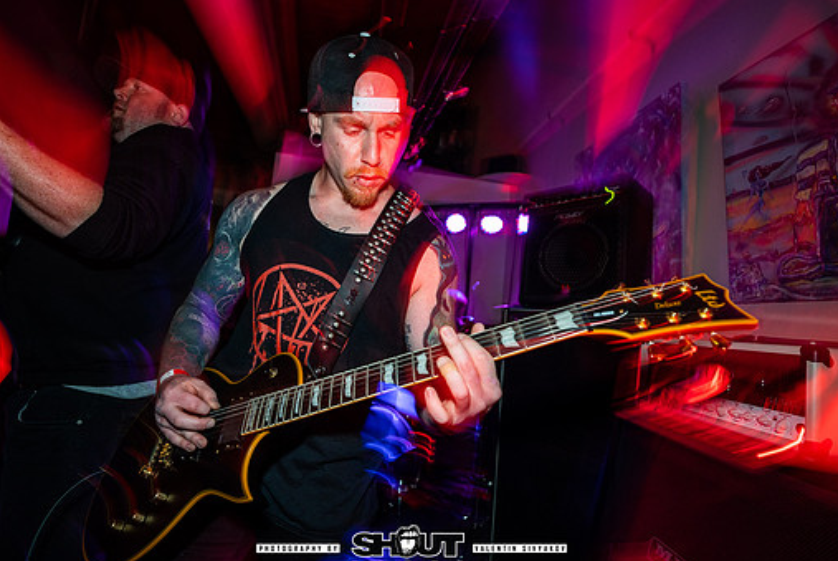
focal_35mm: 16
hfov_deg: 96.7
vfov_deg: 73.9
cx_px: 412
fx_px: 373
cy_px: 280
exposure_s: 1/10
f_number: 2.8
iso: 160
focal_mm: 14
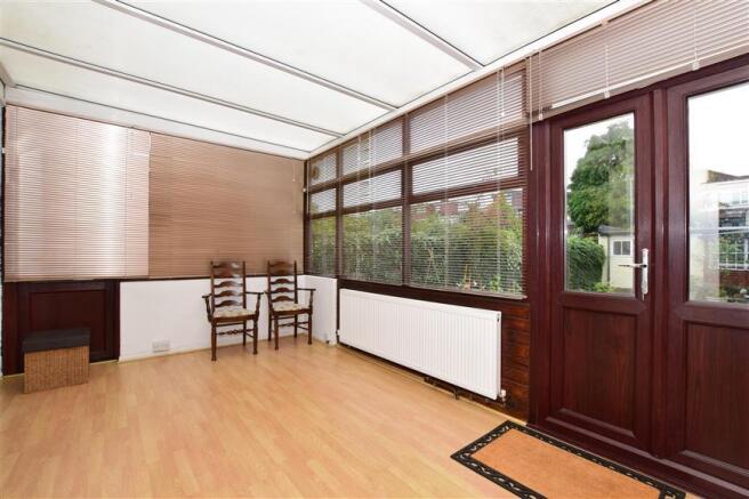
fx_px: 312
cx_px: 374
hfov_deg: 100.4
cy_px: 250
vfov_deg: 77.3
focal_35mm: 15
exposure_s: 1/80
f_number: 9
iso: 500
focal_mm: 10
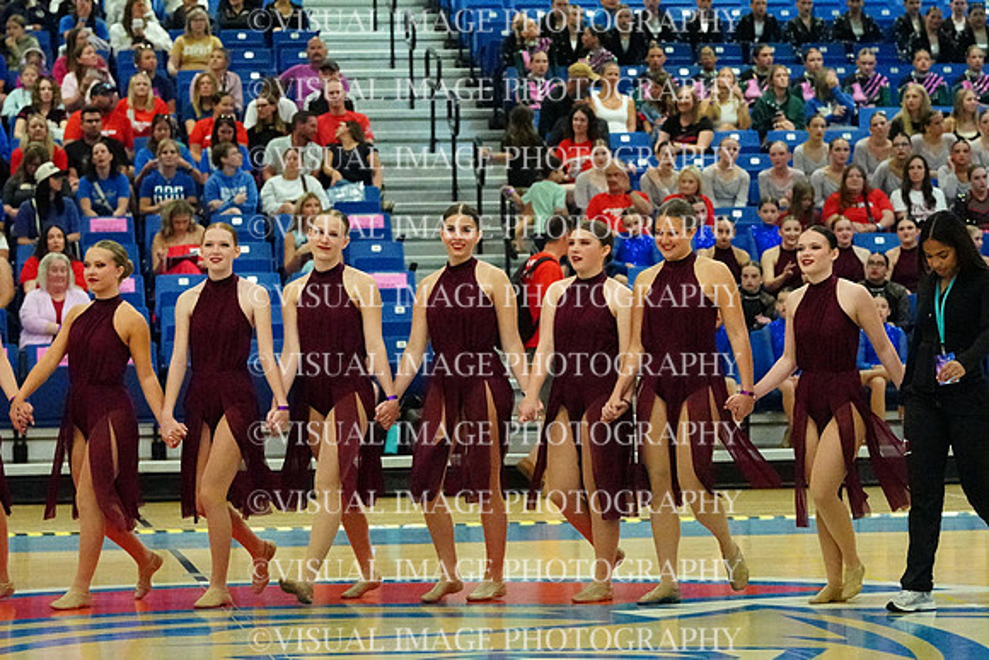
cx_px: 494
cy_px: 330
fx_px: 3792
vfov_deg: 9.9
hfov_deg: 14.9
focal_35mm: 138
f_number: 4
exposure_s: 1/1000
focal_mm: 92
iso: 25600
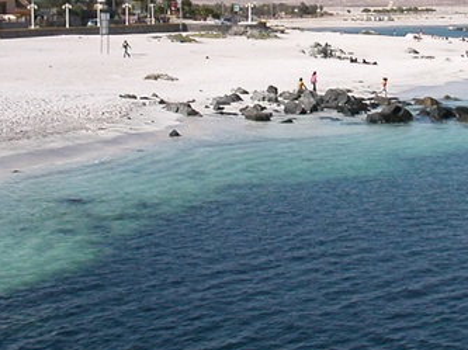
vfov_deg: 16.5
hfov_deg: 21.7
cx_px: 381
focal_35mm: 89
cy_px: 96
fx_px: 1202
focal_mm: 5.6
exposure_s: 1/778
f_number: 4.5
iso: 100
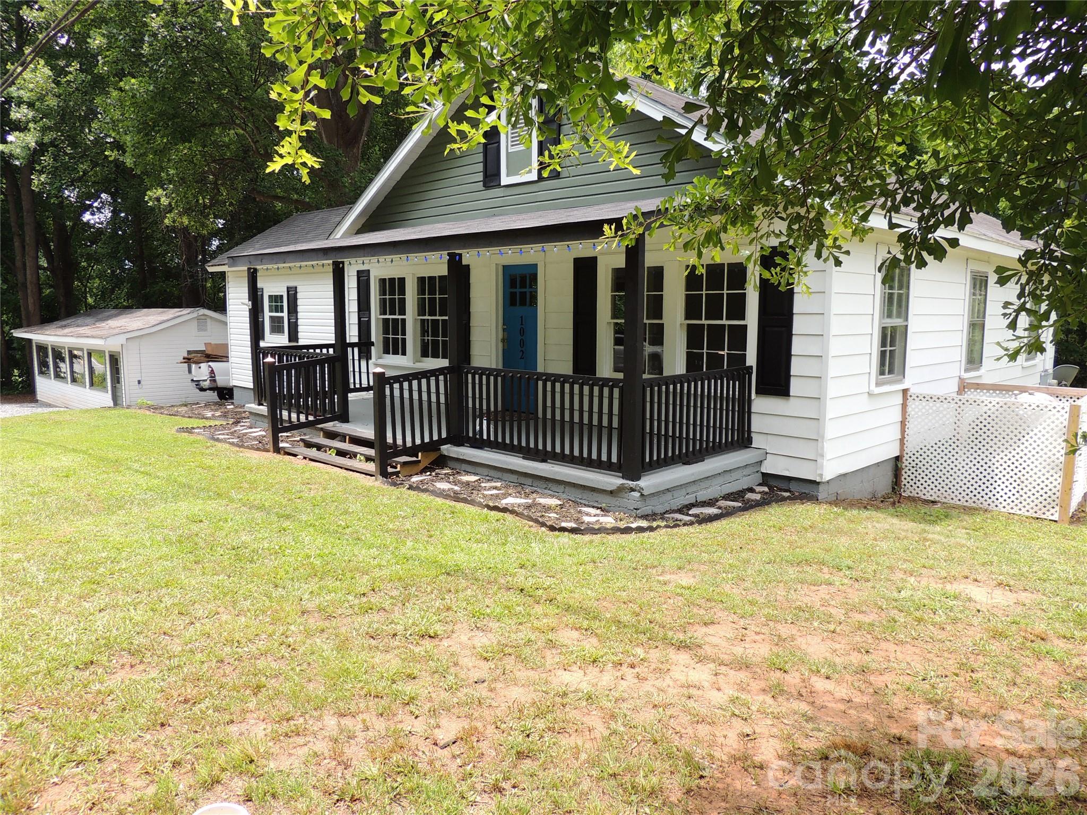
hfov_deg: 71.6
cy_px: 408
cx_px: 544
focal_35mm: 24
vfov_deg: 56.8
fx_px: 754
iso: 100
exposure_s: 1/400
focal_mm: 4.3
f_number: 3
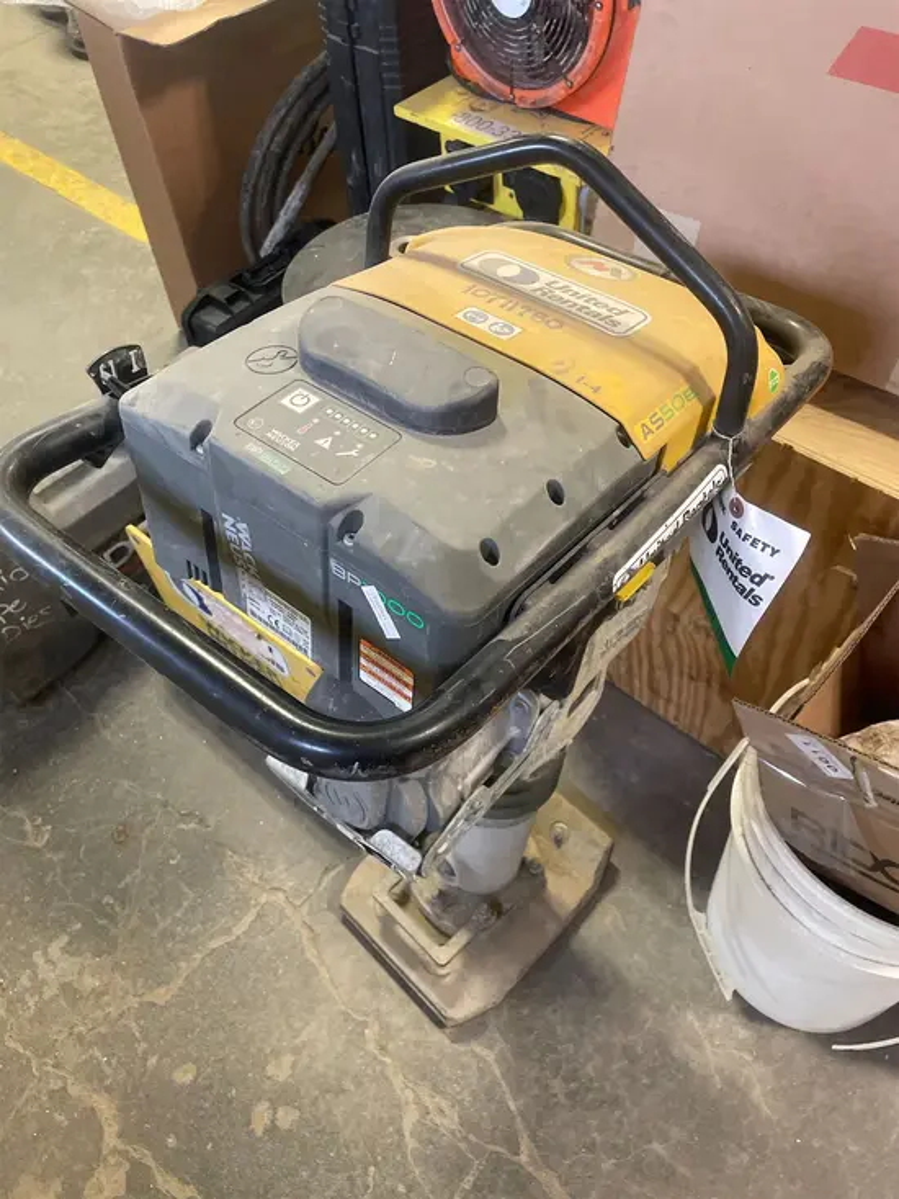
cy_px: 600
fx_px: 900
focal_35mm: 26
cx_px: 450
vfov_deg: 67.3
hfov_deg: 53.1
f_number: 1.6
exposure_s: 1/60
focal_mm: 4.2
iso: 500
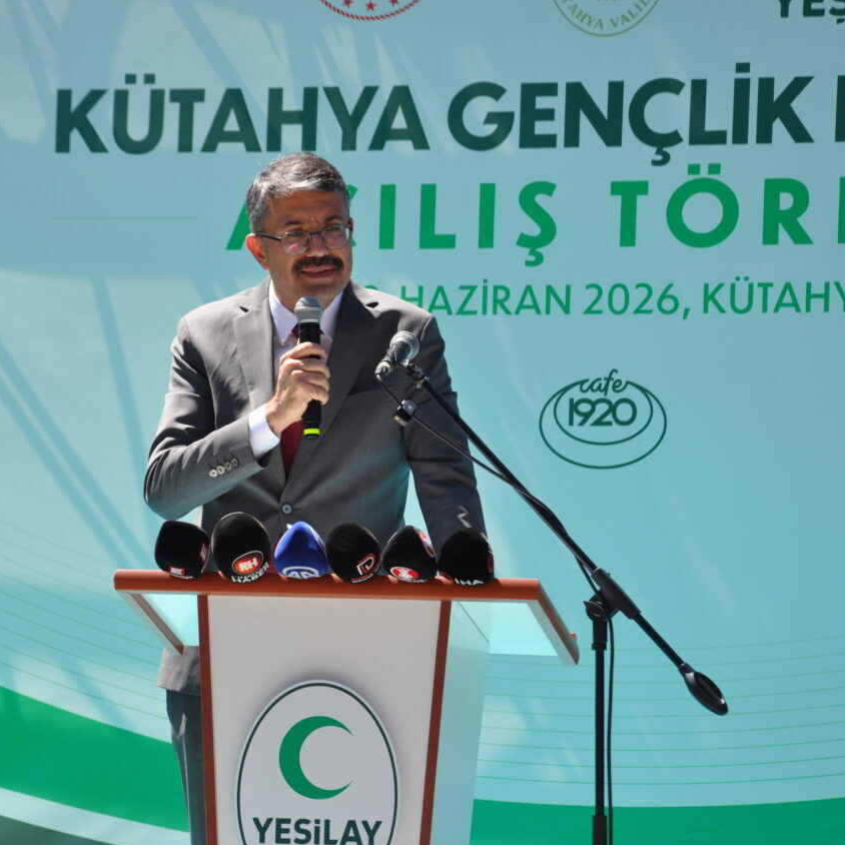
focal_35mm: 203
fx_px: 5597
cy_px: 425
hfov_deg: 8.6
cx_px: 333
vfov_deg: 8.6
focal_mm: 105
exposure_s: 1/250
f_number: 8
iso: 200
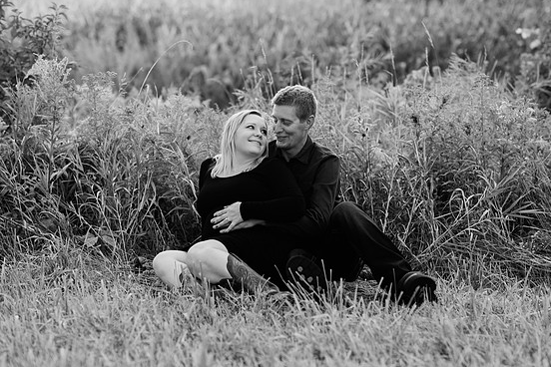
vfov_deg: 14.1
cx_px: 291
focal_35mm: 97
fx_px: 1485
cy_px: 179
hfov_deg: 21.0
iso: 200
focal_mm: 85
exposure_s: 1/640
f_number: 2.8
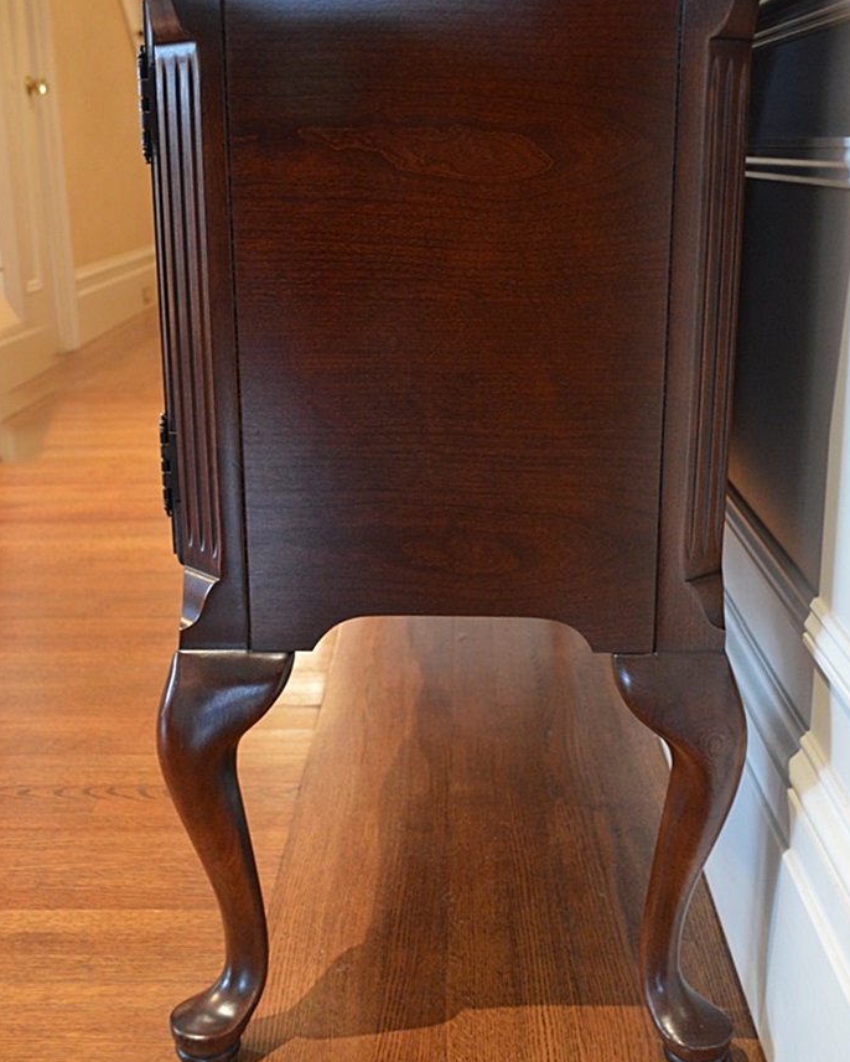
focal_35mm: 38
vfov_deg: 47.9
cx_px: 429
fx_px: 1195
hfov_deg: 39.2
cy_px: 526
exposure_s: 1/15
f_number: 4
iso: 1400
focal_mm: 22
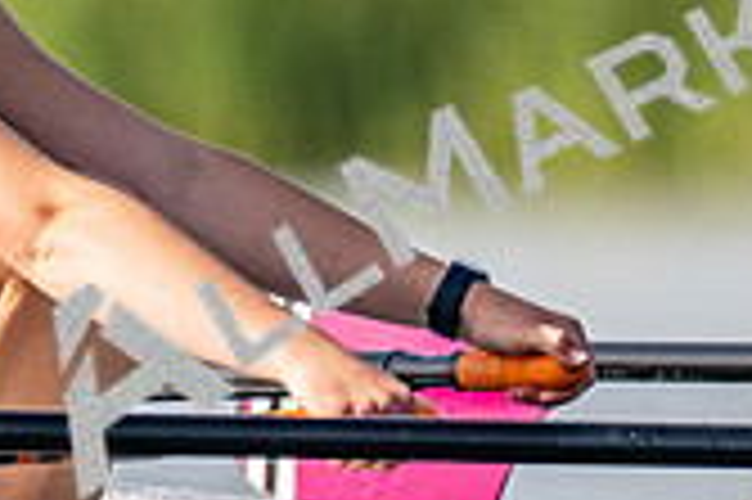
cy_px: 72
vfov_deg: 0.4
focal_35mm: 3122
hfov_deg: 0.7
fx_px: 65150
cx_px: -333
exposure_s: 1/2500
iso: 200
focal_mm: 600
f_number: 4
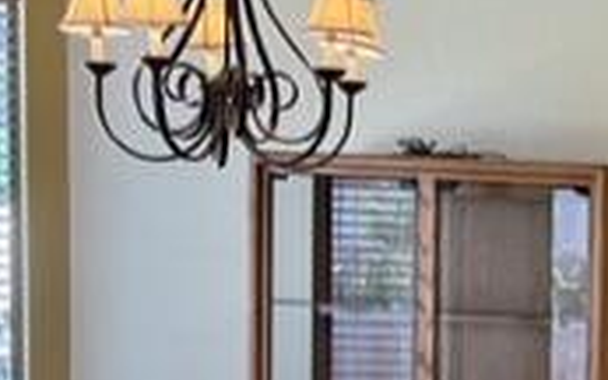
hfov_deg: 12.0
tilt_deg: -6.7
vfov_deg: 7.9
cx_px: 1040
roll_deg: -2.8
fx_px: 2700
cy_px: 579
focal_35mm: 163
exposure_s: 1/120
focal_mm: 5.7
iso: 80
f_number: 1.5
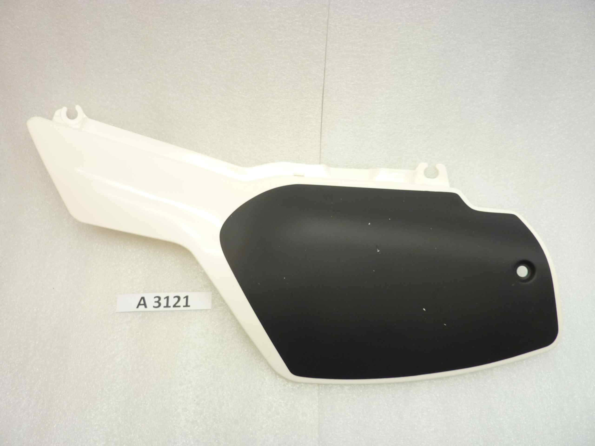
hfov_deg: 69.4
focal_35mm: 25
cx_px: 298
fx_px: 430
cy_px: 223
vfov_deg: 54.9
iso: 80
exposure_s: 1/15
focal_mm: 4.1
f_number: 3.3
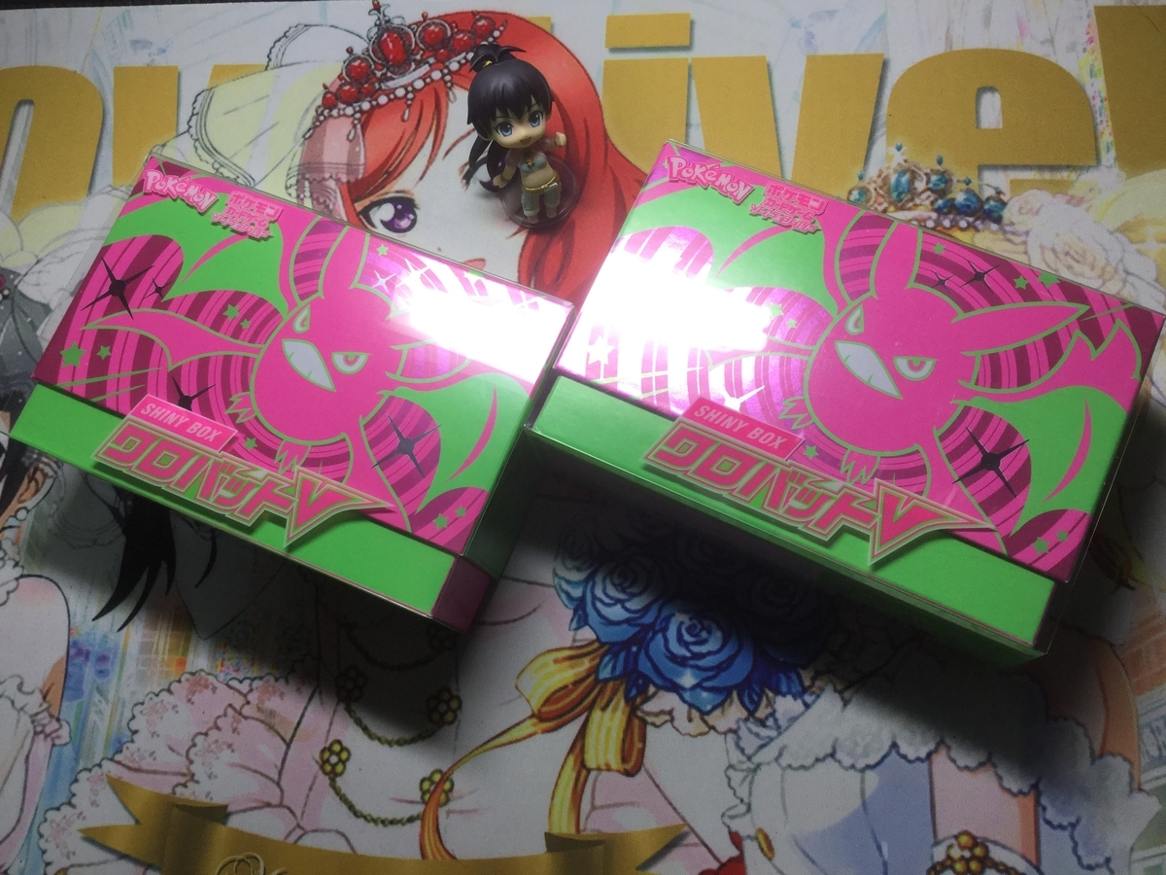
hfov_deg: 58.4
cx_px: 583
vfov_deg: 45.4
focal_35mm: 31
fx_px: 1044
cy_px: 438
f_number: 2.4
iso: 40
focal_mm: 3.3
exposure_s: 1/120
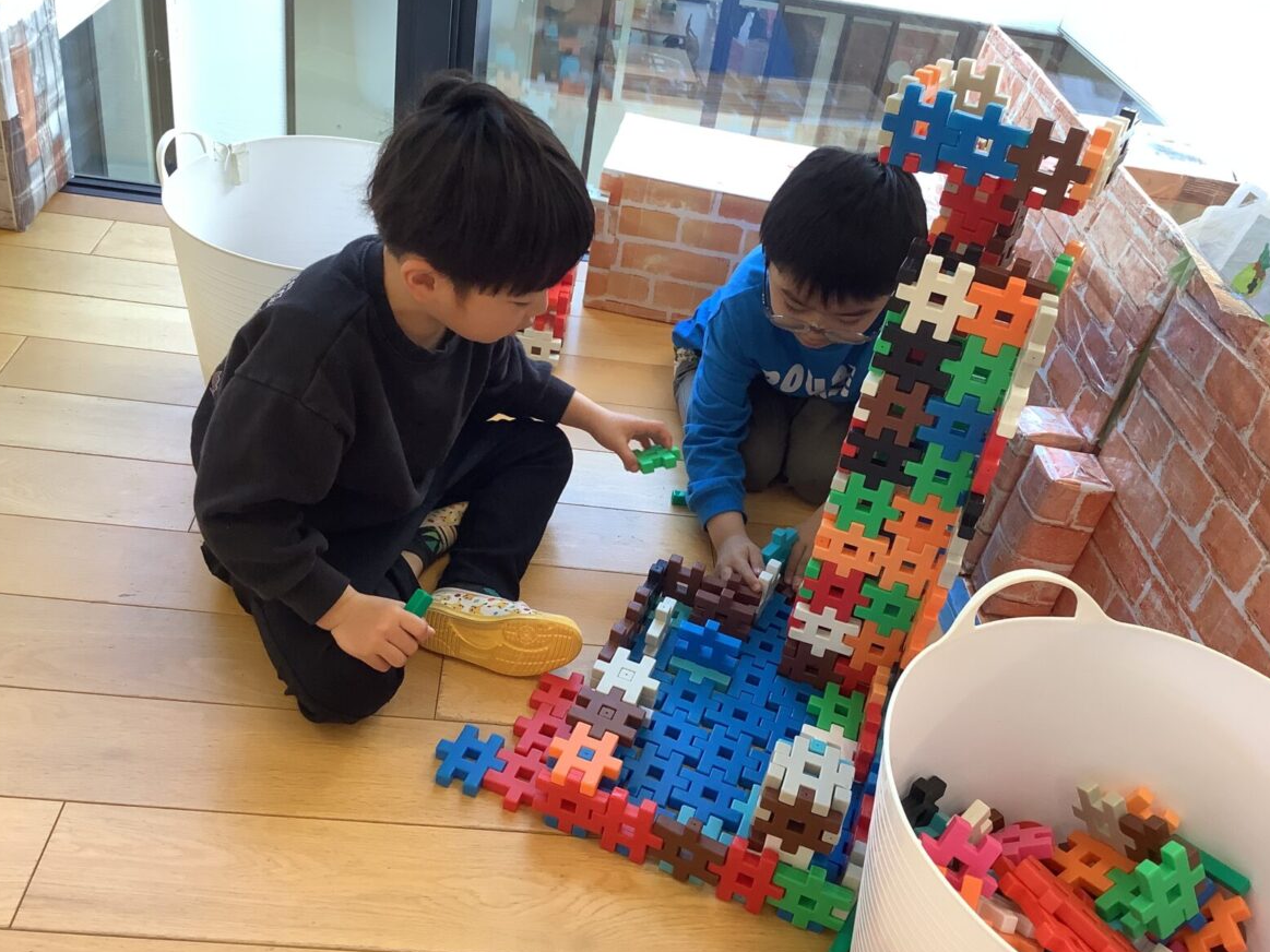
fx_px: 1174
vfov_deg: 44.2
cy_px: 469
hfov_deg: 56.8
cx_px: 628
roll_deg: -10.0
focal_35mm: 32
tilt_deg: -35.0
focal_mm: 3.3
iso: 80
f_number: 2.4
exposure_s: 1/120
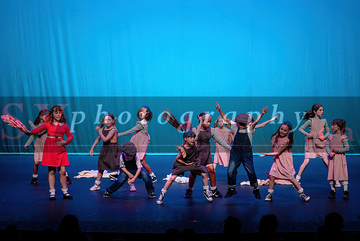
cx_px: 194
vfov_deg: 12.7
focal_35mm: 108
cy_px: 111
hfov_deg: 19.0
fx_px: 1078
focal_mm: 100
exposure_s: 1/400
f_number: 2.8
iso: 1250
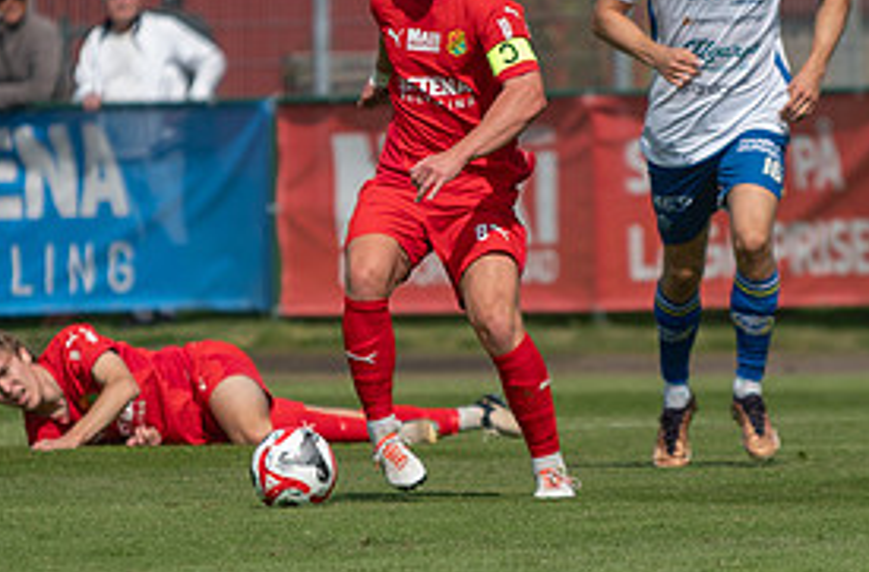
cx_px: 433
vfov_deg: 1.4
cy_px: 335
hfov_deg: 2.2
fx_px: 22624
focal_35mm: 941
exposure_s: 1/1600
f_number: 3.2
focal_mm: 200
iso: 100
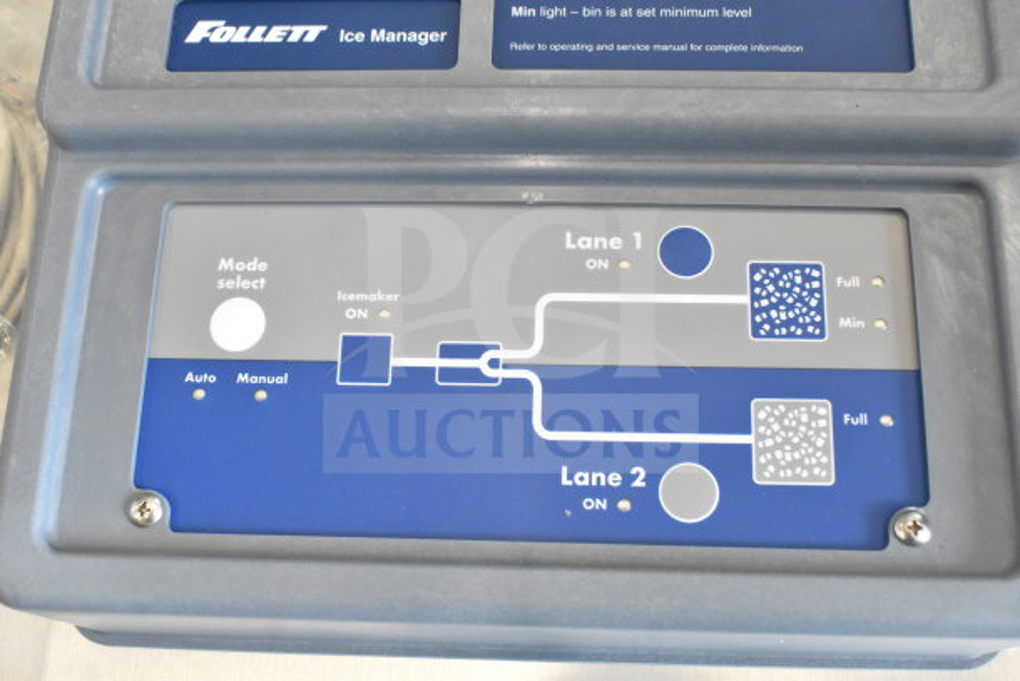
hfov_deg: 49.5
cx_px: 510
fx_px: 1105
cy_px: 340
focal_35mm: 39
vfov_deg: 34.2
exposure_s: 1/250
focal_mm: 26
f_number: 8
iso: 6400
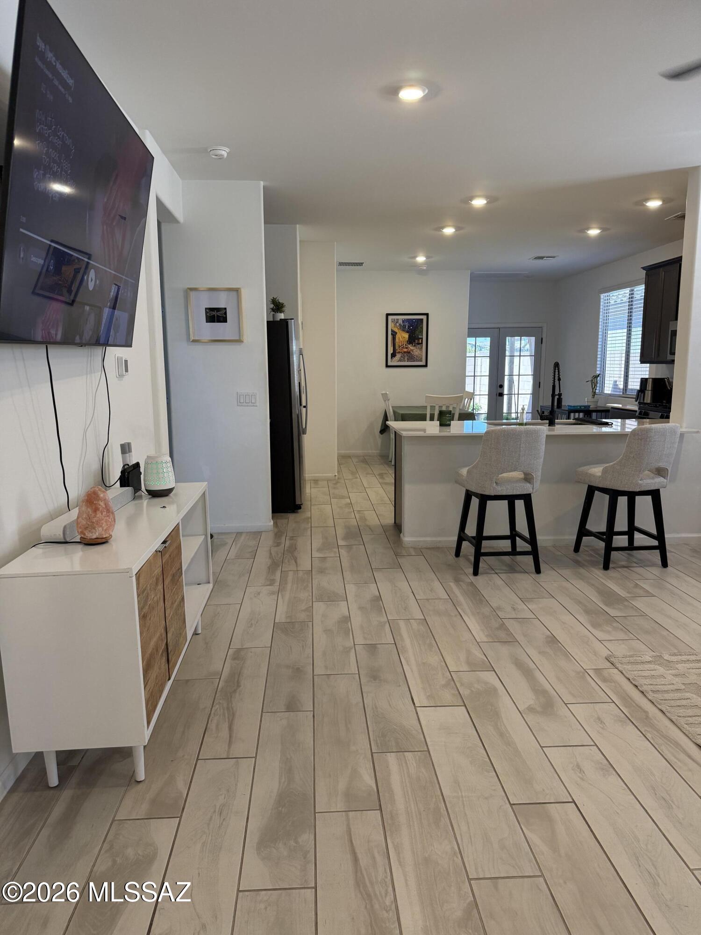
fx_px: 648
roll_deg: -0.4
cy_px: 468
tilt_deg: -8.6
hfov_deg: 56.8
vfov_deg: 71.6
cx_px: 350
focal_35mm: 24
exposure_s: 1/120
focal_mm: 6.76
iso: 200
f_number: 1.78
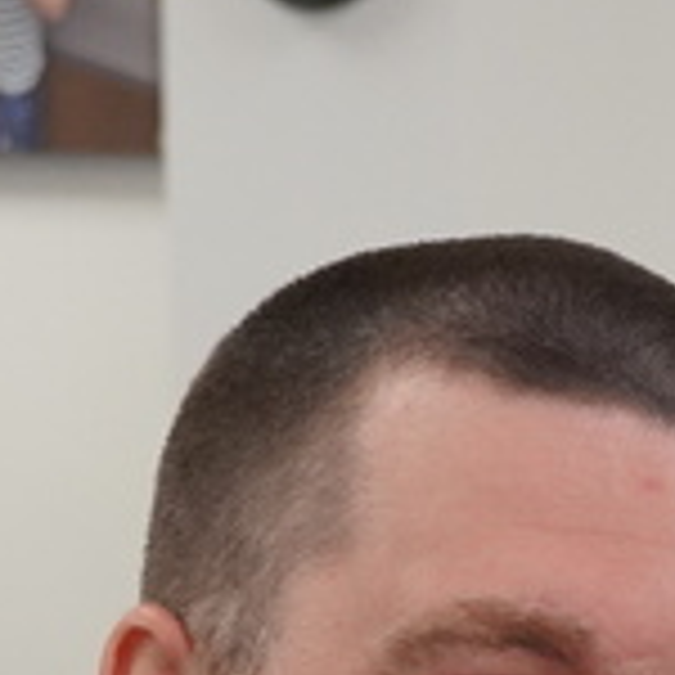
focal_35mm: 270
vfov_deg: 6.3
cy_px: 1222
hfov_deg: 6.4
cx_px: 842
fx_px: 5954
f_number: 4.5
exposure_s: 1/160
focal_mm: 31
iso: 1250
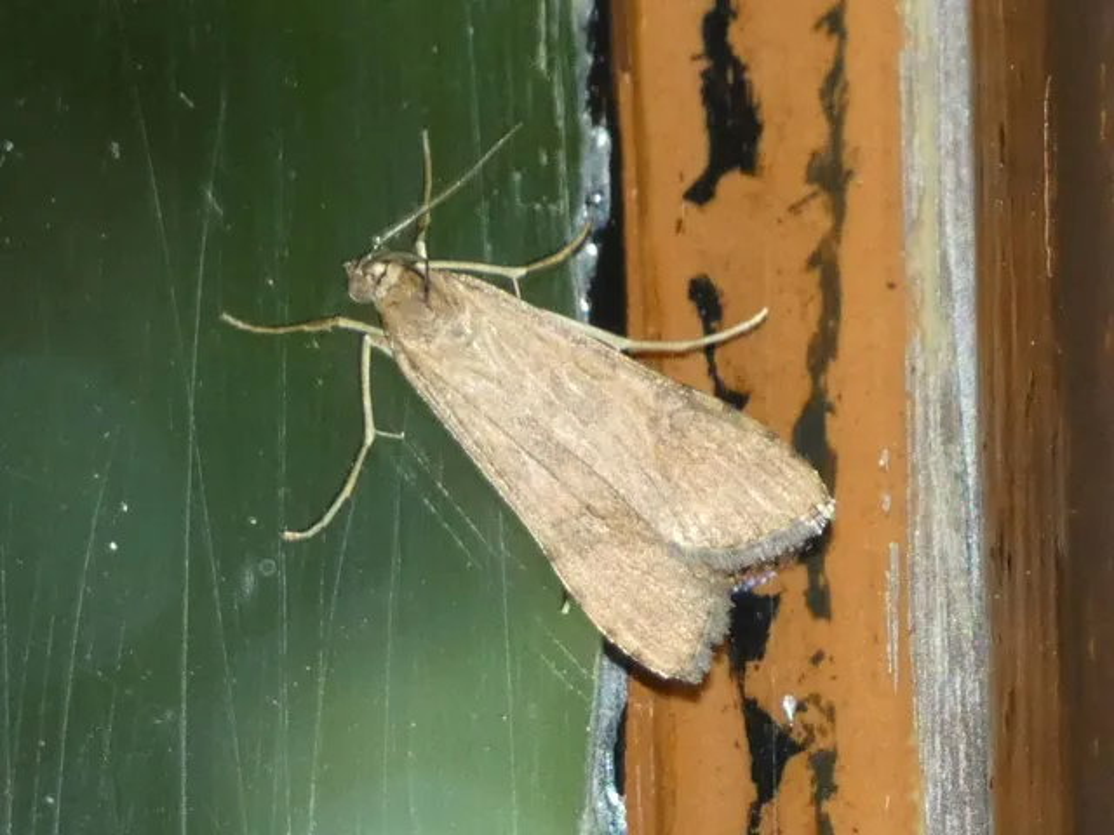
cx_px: 557
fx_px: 11264
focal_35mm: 350
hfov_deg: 5.7
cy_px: 418
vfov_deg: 4.2
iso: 250
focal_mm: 62.7
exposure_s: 1/100
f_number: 5.6
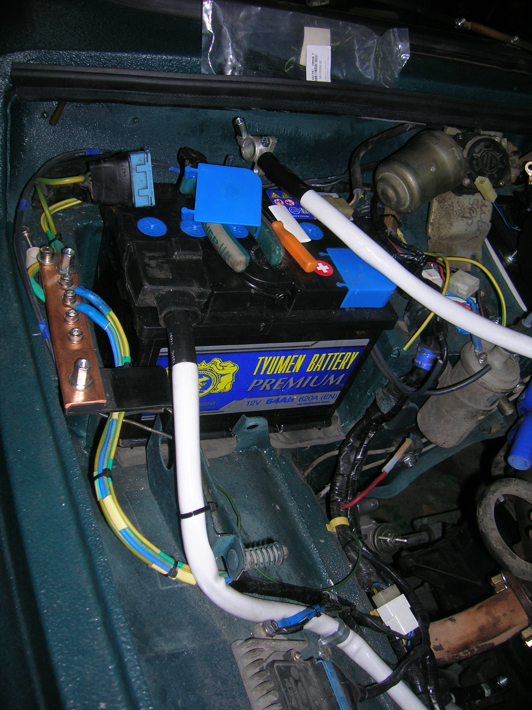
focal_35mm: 34
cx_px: 266
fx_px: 697
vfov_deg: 54.0
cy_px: 355
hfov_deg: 41.8
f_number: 2.9
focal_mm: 5.7
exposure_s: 1/60.1
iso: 50
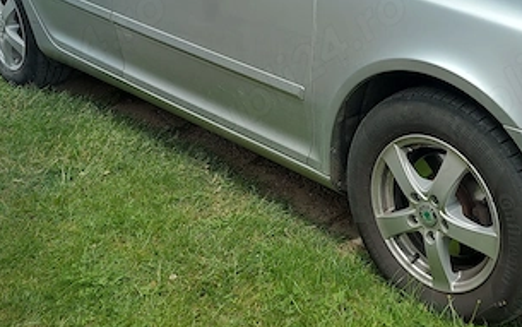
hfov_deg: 38.8
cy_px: 94
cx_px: 414
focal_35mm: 50
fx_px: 712
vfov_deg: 25.6
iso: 32
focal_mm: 5.23
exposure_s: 1/355
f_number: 1.8
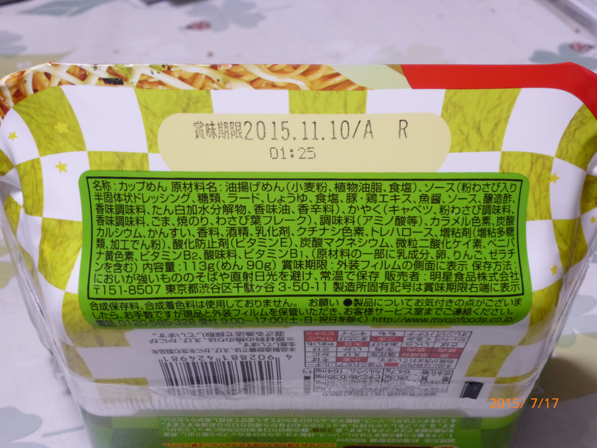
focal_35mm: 79
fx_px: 1362
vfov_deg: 18.7
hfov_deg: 24.7
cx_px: 298
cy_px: 224
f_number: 5.1
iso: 400
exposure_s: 1/6
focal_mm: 14.2
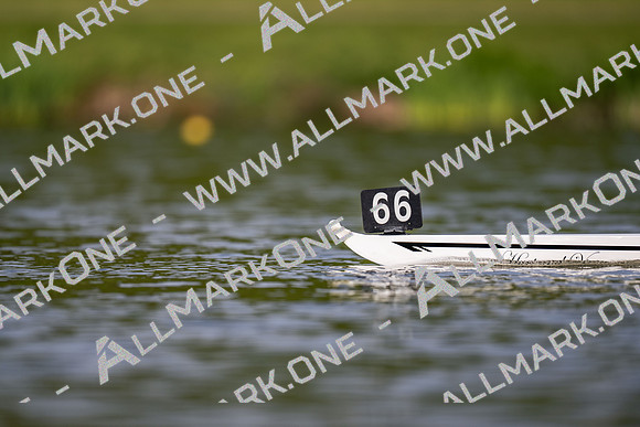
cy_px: 214
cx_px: 320
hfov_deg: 3.4
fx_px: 10669
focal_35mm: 600
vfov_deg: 2.3
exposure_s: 1/2500
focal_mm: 600
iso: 200
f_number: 4
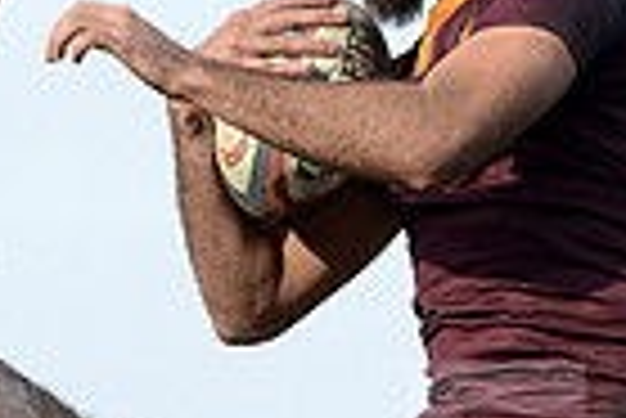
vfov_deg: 3.4
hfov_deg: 5.0
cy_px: 497
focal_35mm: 408
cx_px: 212
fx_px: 7102
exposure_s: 1/2500
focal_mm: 98
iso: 500
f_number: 4
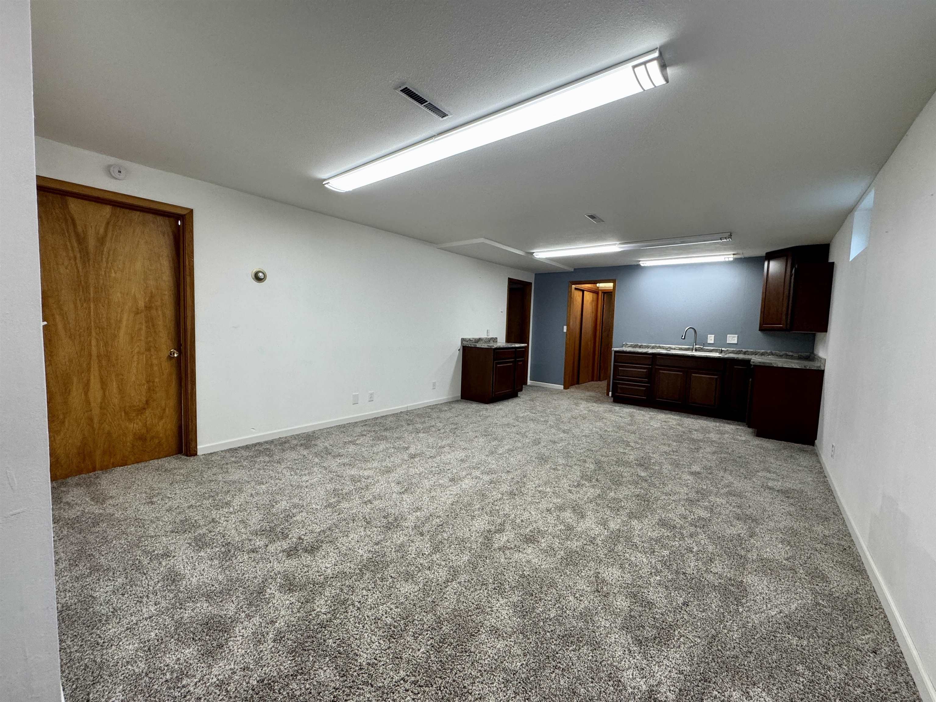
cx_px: 468
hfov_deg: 102.1
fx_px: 379
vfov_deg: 85.7
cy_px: 351
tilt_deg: -4.0
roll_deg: -1.9
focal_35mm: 14
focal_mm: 2.22
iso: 160
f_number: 2.2
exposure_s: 1/120
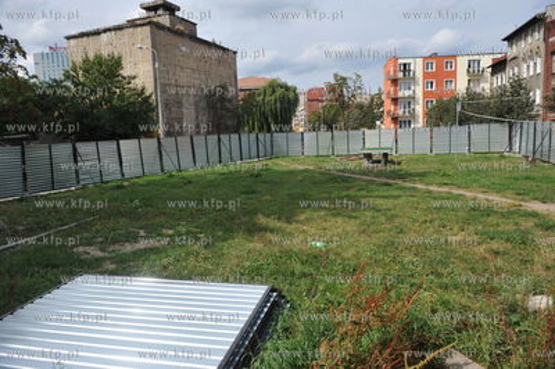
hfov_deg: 73.8
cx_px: 278
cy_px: 184
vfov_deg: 53.1
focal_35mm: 24
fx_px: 370
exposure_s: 1/2500
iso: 400
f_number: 5.6
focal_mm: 24
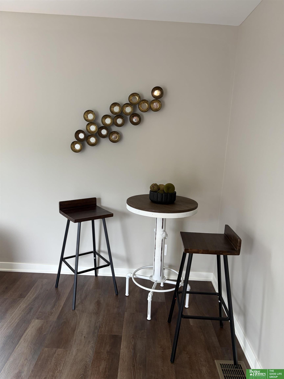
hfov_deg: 53.1
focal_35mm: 26
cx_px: 142
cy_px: 190
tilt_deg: -9.4
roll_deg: -3.8
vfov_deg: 67.3
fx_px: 284
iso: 100
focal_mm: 5.96
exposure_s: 1/120
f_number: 1.6
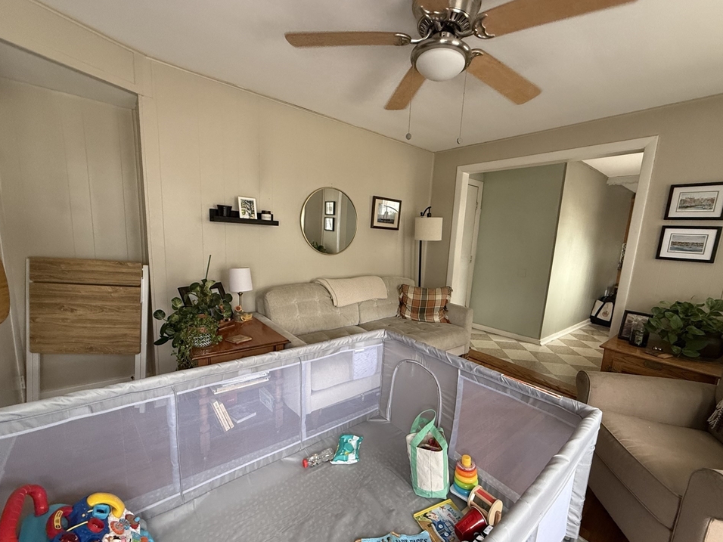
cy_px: 286
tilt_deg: -9.2
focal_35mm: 15
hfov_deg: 98.1
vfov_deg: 81.7
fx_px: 313
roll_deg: -3.8
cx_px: 379
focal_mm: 2.22
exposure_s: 1/90
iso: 400
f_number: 2.2
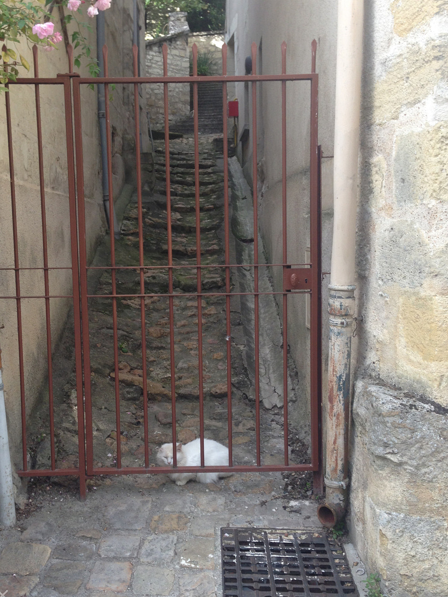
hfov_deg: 35.0
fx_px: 707
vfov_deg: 45.8
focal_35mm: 41
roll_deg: +0.6
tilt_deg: -2.0
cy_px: 291
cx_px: 171
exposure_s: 1/172
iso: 50
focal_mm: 4.12
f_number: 2.4
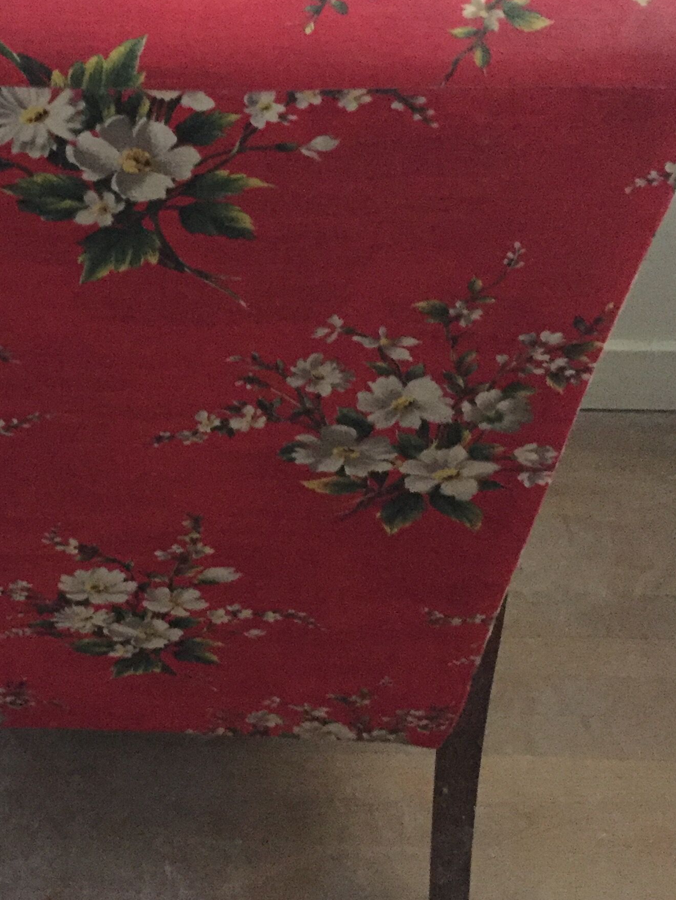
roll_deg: +0.6
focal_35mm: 54
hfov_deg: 26.6
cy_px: 324
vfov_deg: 35.3
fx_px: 1406
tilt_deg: -34.2
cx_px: 143
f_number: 2.2
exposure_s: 1/17
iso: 800
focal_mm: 4.15
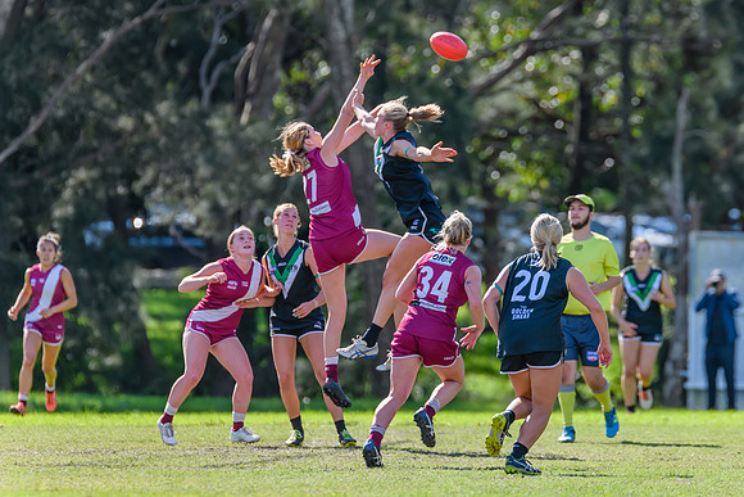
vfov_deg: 2.7
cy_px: 219
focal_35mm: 502
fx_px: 10384
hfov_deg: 4.1
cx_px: 418
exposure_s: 1/1250
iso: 800
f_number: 5.6
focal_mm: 420
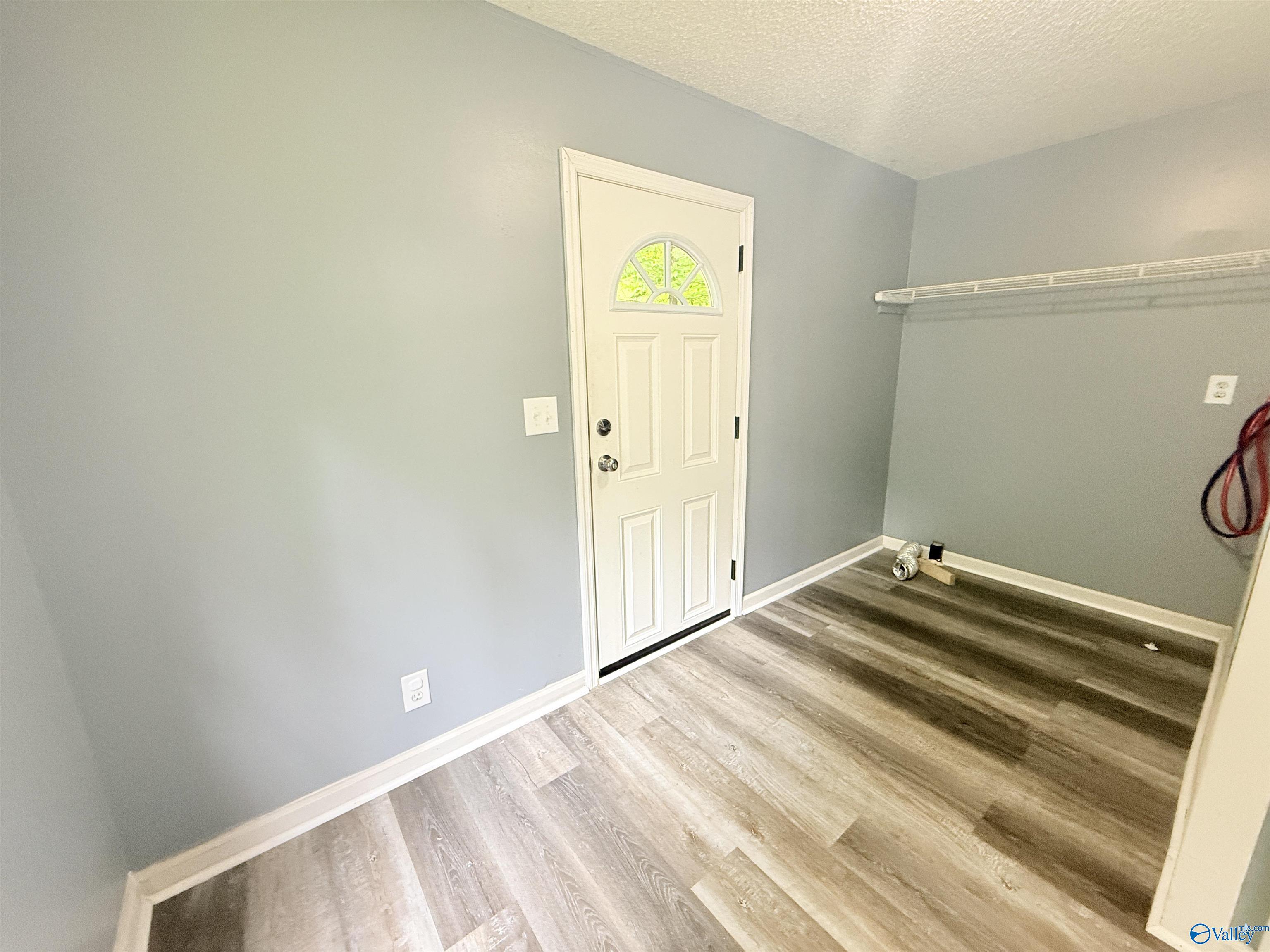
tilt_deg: -13.8
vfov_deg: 85.7
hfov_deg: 102.1
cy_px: 476
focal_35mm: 14
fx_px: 514
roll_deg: +0.3
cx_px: 635
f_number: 2.2
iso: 400
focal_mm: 2.22
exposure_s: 1/60
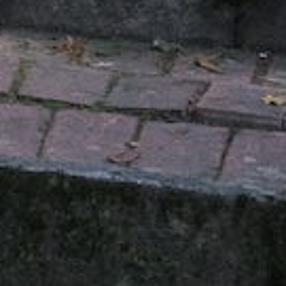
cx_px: -1076
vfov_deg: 5.2
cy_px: -345
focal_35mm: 331
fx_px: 3094
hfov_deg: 4.6
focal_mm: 25.7
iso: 400
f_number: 5.6
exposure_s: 1/75
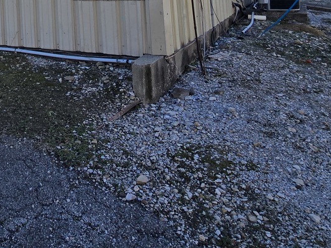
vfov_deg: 34.7
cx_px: 36
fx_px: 335
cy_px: -28
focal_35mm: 35
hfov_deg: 47.5
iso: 50
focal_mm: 2.2
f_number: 2.2
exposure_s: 1/1493
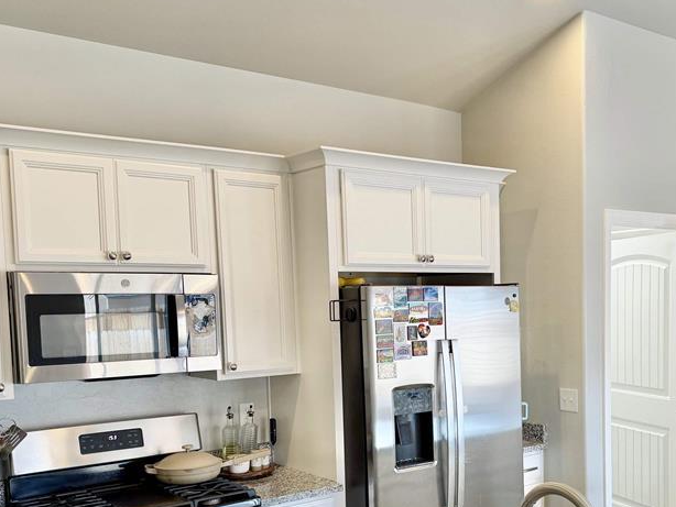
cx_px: 455
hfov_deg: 46.0
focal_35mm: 40
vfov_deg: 35.4
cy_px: 361
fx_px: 781
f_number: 1.78
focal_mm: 6.76
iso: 125
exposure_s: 1/120
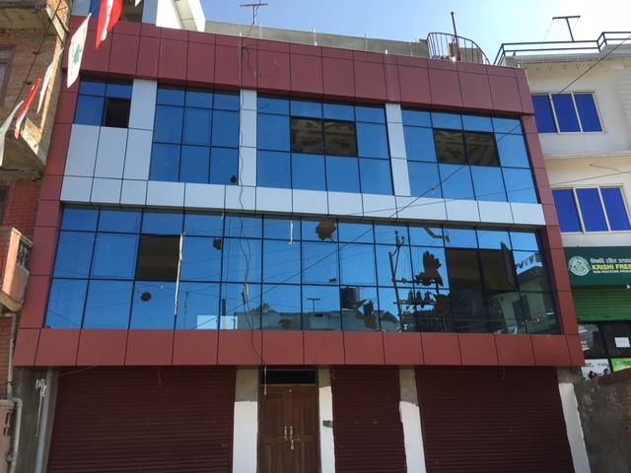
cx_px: 316
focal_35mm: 29
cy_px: 236
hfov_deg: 61.7
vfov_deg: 48.2
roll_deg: +2.9
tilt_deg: +22.3
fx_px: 529
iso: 25
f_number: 2.2
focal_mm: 4.15
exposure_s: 1/605
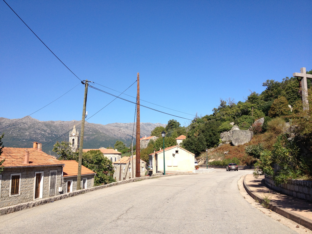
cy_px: 117
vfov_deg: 40.7
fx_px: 315
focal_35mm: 35
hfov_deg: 52.6
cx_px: 156
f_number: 2.4
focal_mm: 4.28
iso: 64
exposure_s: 1/1623
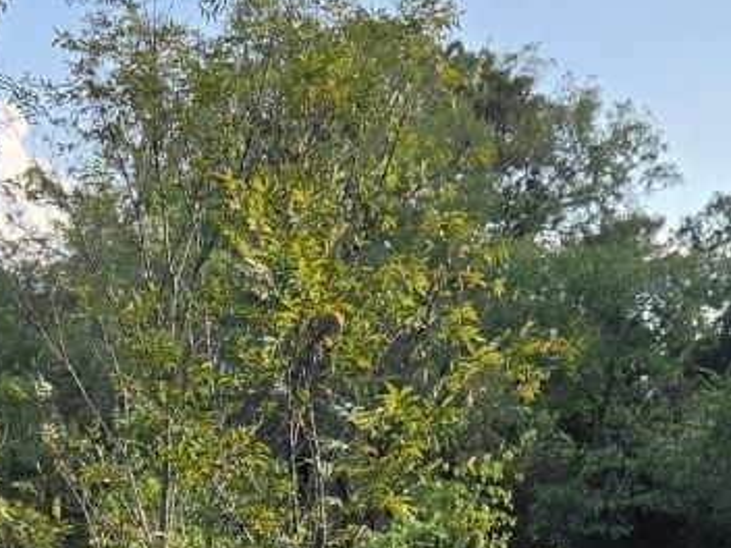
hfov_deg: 22.5
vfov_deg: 16.7
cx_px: 356
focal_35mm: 87
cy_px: 531
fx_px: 1837
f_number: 1.8
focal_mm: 5.4
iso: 80
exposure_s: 1/2443
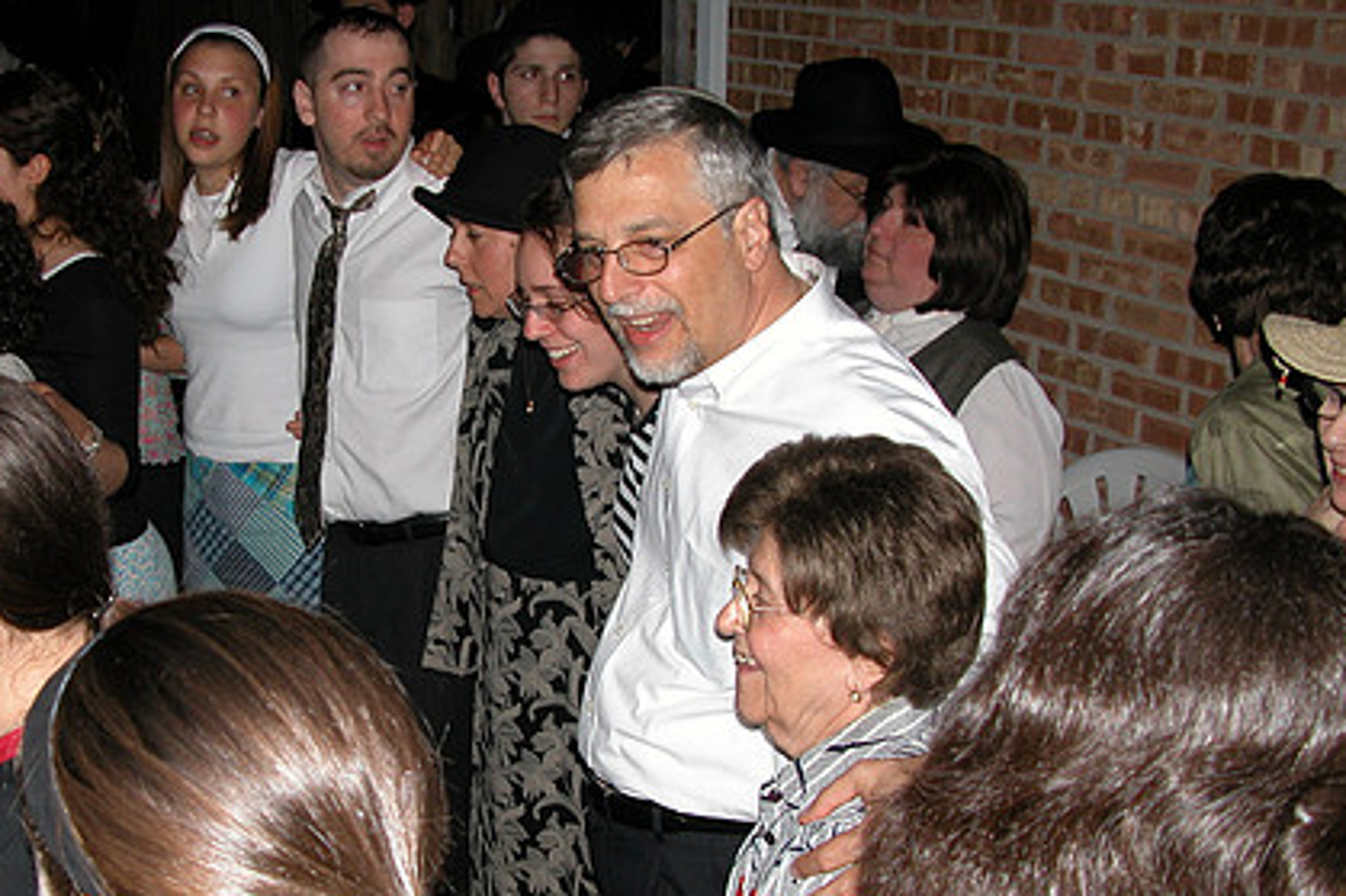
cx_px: 447
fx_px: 1831
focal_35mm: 49
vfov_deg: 27.4
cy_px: 560
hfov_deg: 39.9
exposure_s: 1/60
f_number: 2.8
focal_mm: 8.9
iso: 100
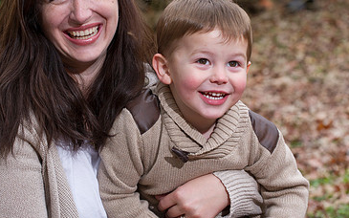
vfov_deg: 7.9
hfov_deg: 12.7
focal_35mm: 165
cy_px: 93
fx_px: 1569
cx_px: 148
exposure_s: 1/125
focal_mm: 102
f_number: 5.6
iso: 800
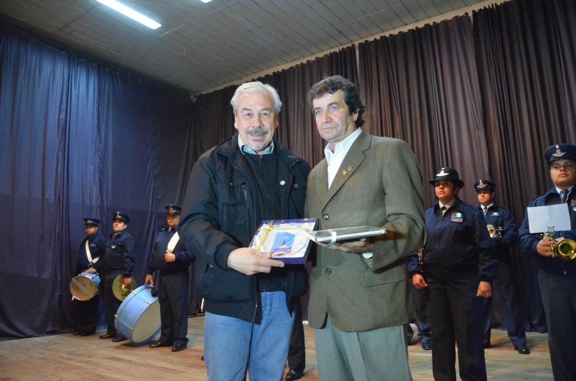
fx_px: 431
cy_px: 190
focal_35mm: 27
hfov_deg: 67.5
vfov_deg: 47.7
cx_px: 288
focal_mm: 18
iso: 6400
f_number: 3.5
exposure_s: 1/50
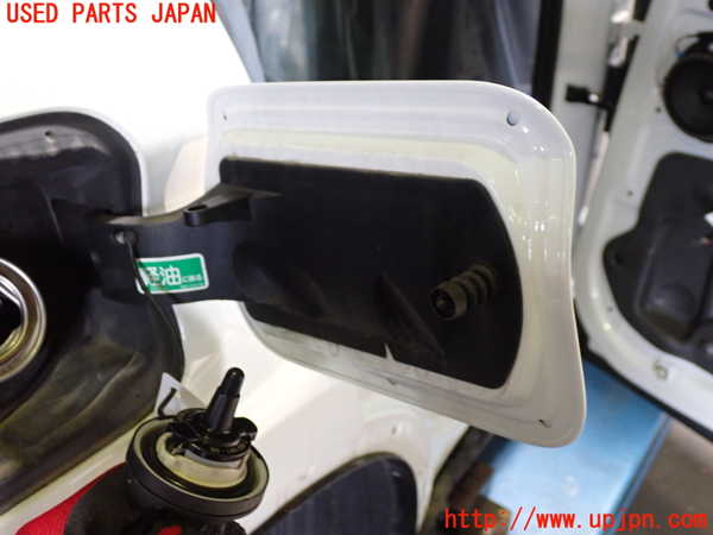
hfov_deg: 42.9
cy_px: 268
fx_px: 906
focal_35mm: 44
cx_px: 356
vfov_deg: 32.9
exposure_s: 1/40
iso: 640
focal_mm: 7.84
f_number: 2.9
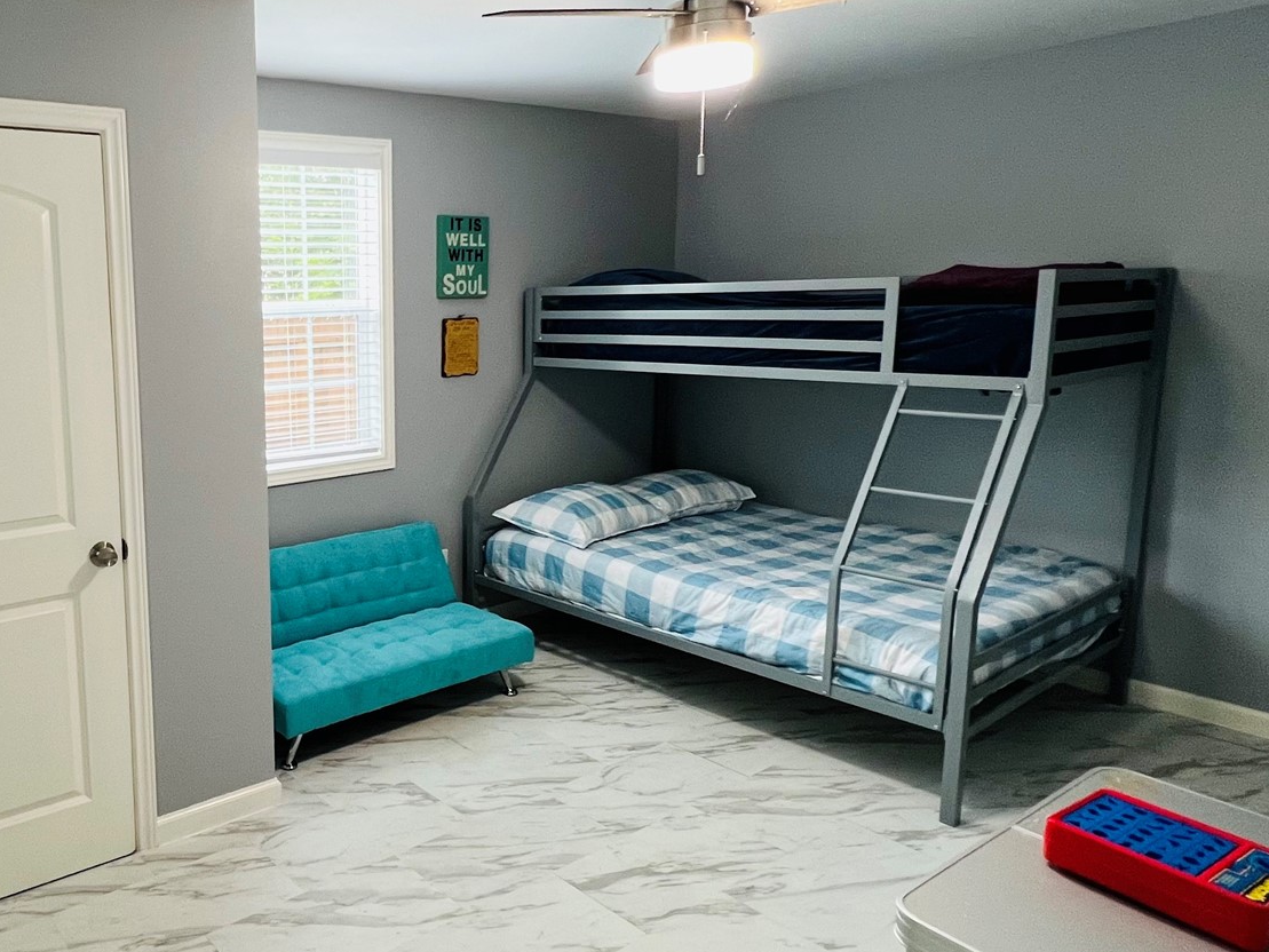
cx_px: 270
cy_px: 438
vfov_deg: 56.8
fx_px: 880
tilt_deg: -8.9
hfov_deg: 65.7
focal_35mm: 24
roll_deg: +2.2
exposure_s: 1/60
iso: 200
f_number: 1.8
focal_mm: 1.57
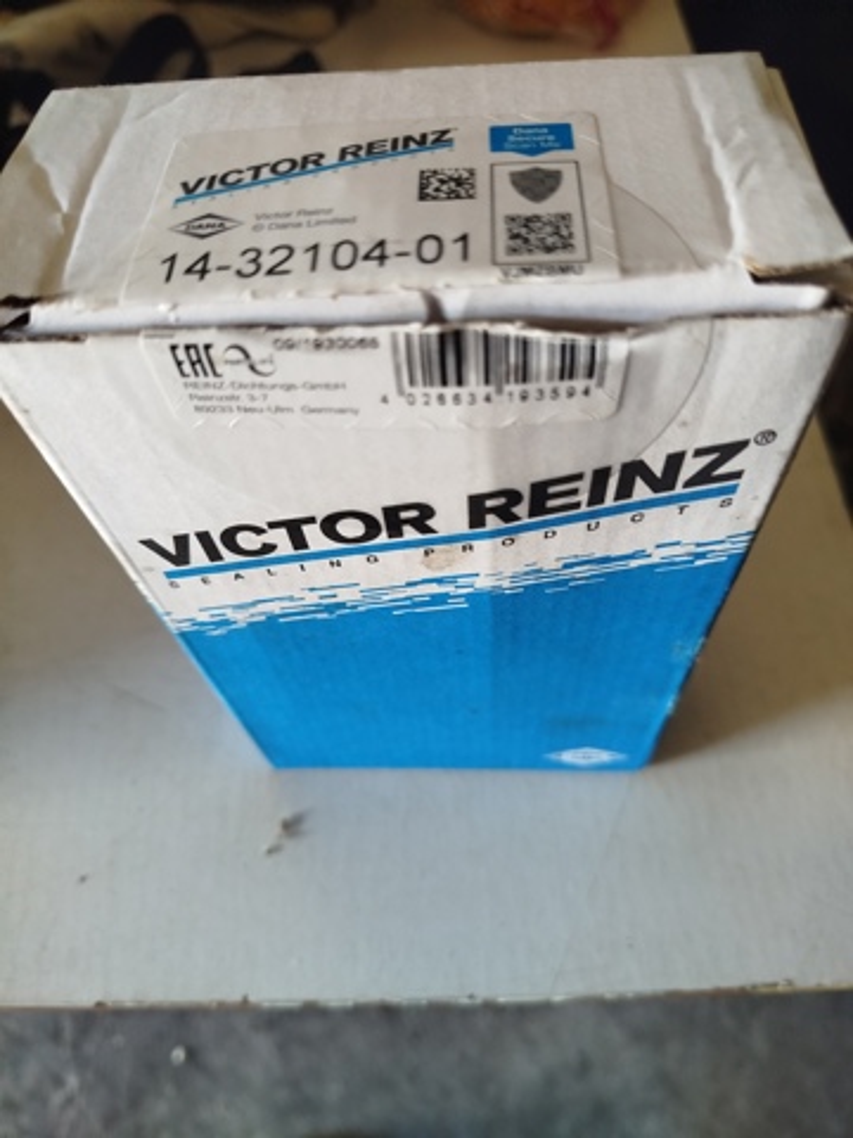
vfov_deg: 71.6
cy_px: 569
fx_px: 789
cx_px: 426
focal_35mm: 24
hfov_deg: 56.8
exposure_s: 1/33
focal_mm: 5.31
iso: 500
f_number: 1.7
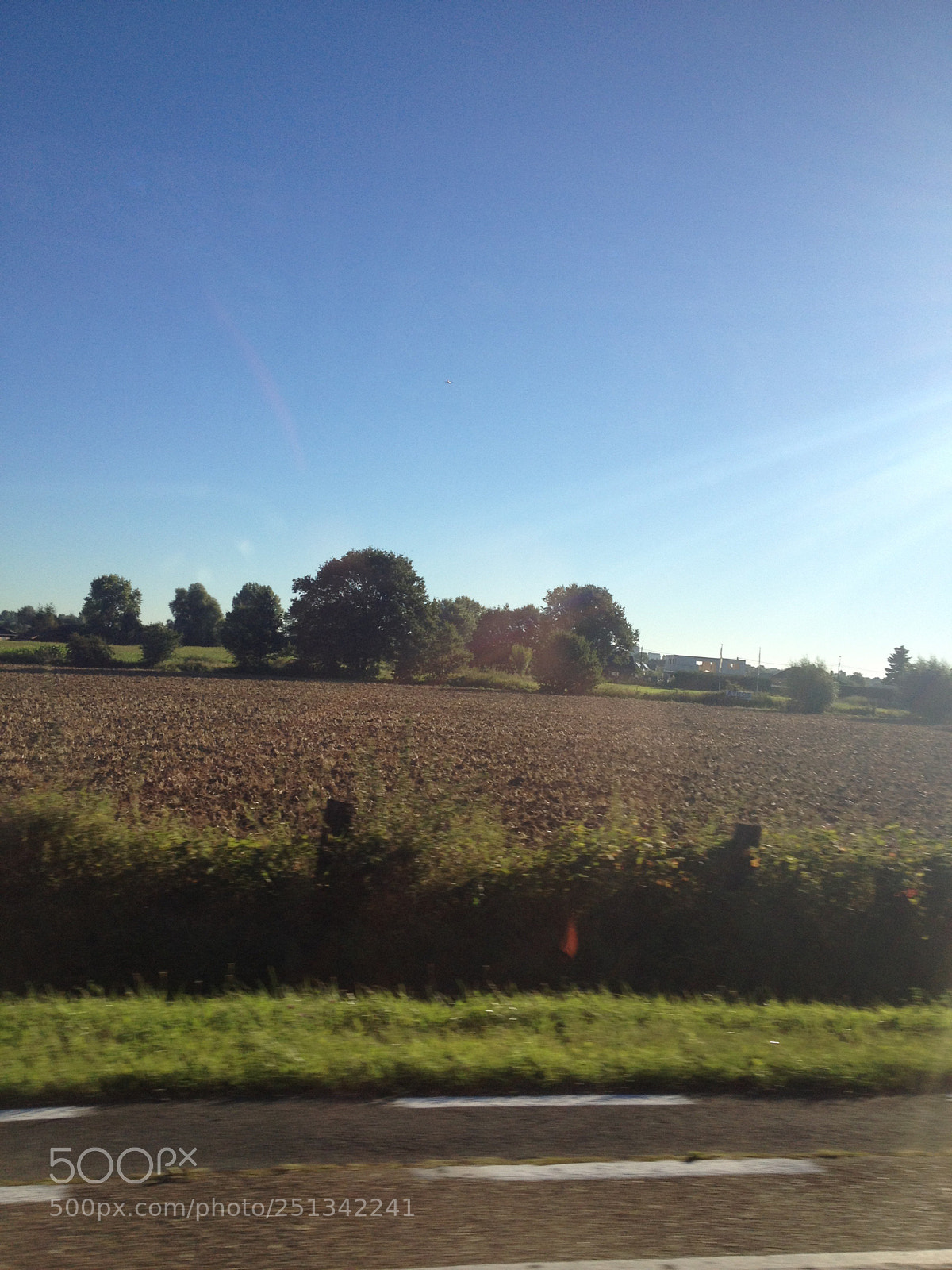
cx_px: 476
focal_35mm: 35
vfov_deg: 52.6
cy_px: 635
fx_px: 1283
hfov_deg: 40.7
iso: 50
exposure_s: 1/341
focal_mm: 4.28
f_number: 2.4
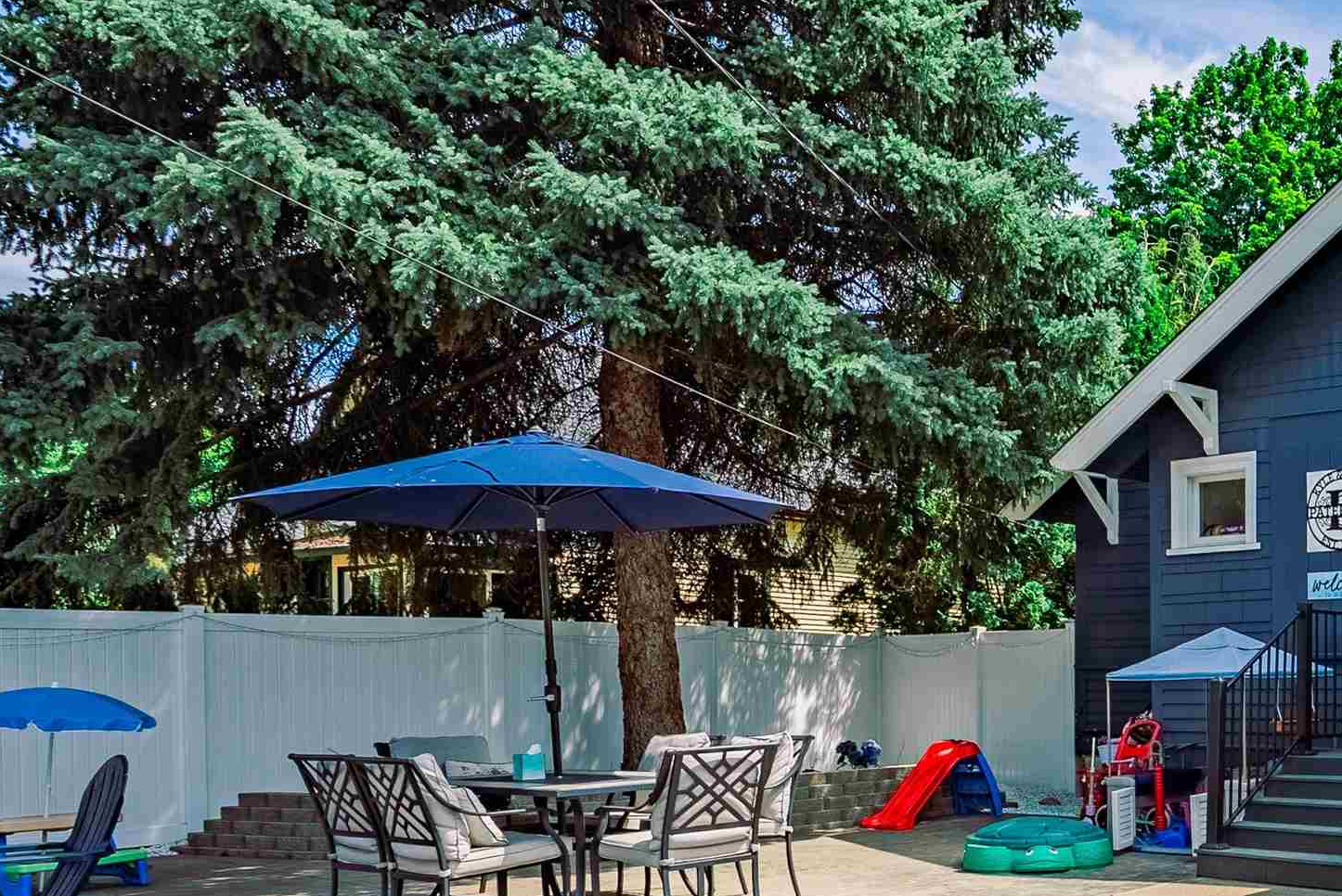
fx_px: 1268
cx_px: 1343
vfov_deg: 37.6
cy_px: 711
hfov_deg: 46.6
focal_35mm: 34
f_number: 8
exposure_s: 1/8000
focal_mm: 16
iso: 400
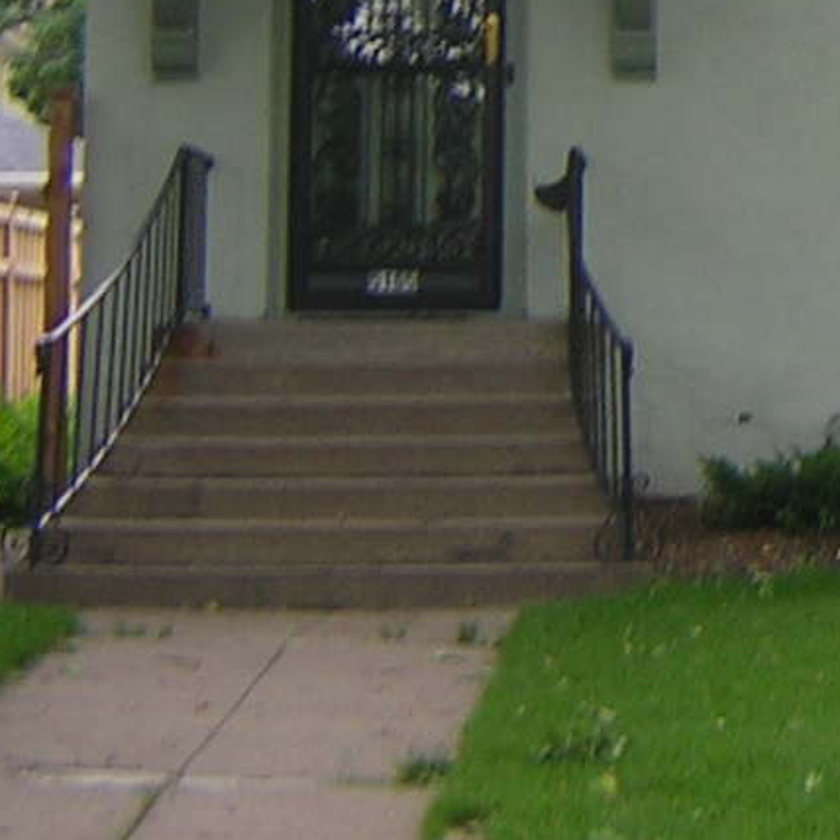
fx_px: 3267
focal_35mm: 119
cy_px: -241
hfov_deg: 13.8
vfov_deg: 14.1
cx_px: 1229
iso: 100
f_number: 2.6
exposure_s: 1/40.6
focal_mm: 4.7
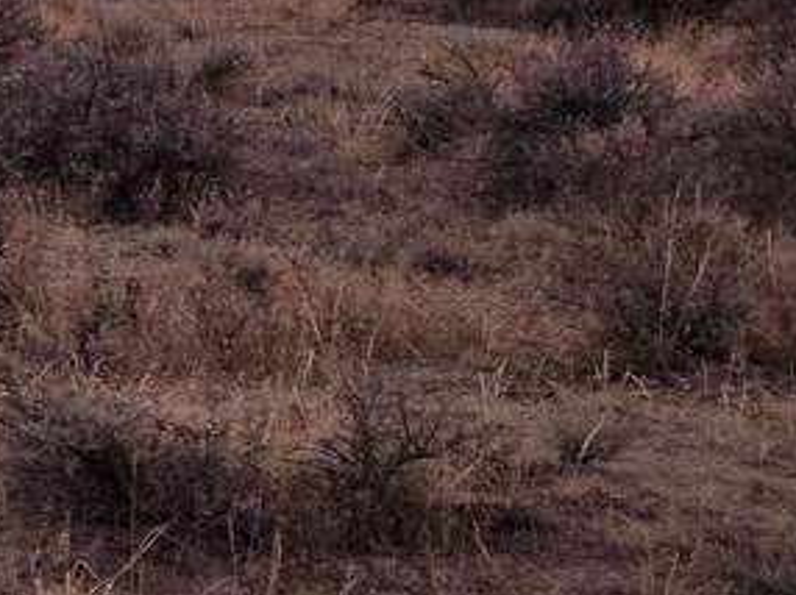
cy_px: 19
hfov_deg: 14.5
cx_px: -955
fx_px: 2367
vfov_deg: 14.2
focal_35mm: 103
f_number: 1.8
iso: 250
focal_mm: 5.4
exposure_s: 1/120
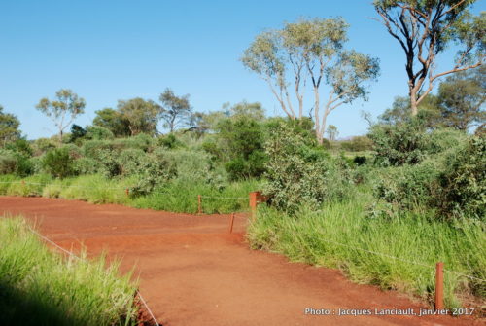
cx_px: 243
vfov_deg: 29.0
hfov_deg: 42.3
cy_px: 163
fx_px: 629
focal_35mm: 46
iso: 100
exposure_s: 1/250
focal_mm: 31
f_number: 8
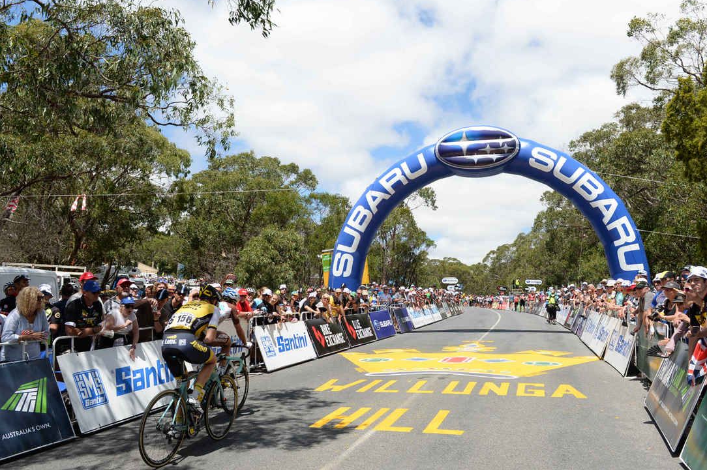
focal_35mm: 31
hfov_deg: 60.3
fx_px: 608
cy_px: 251
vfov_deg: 42.2
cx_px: 380
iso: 500
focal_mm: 28
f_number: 8
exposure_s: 1/1000
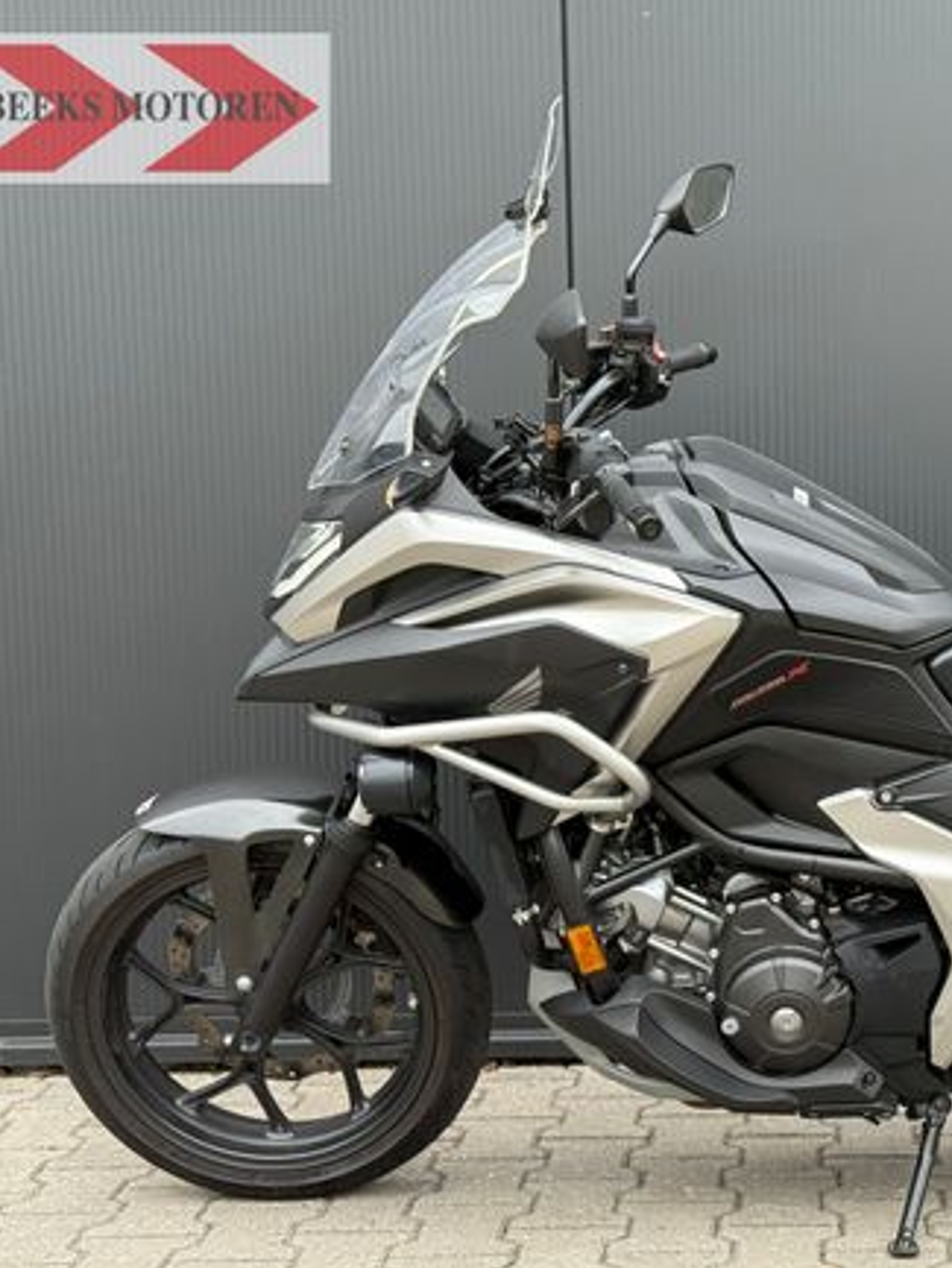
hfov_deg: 20.4
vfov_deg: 27.4
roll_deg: +0.2
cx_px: 841
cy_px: 691
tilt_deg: -5.1
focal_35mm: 71
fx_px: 2602
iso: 80
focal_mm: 6.76
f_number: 1.78
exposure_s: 1/339
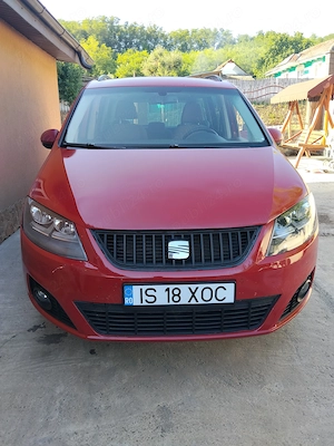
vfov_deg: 61.7
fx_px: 373
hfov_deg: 48.2
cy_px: 223
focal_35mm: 29
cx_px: 167
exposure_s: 1/169
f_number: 1.8
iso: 50
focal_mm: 3.96
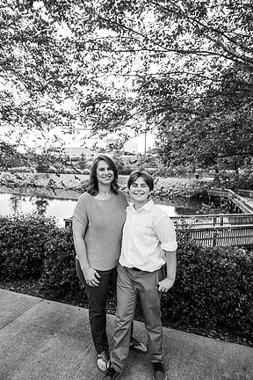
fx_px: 264
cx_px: 125
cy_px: 186
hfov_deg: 51.3
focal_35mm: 25
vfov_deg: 71.5
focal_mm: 24
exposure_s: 1/200
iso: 500
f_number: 3.2
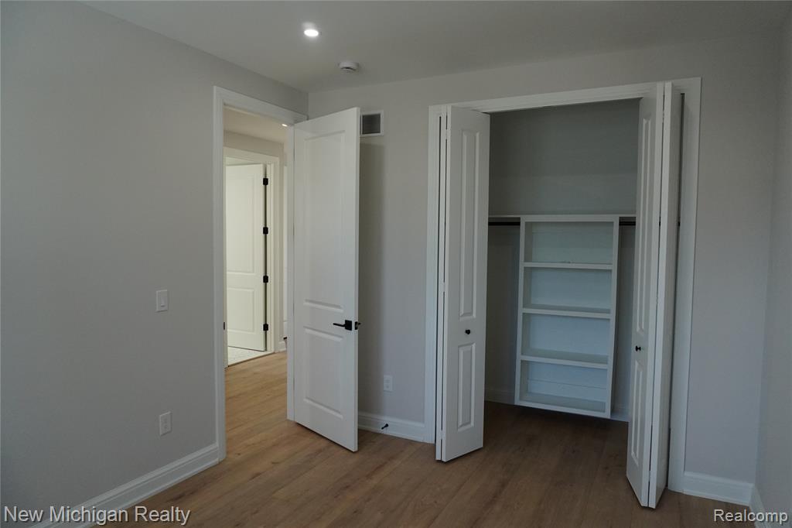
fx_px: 528
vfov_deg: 53.1
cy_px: 264
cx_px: 396
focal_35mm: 24
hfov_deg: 73.8
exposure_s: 1/250
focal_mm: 16
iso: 1600
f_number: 5.6
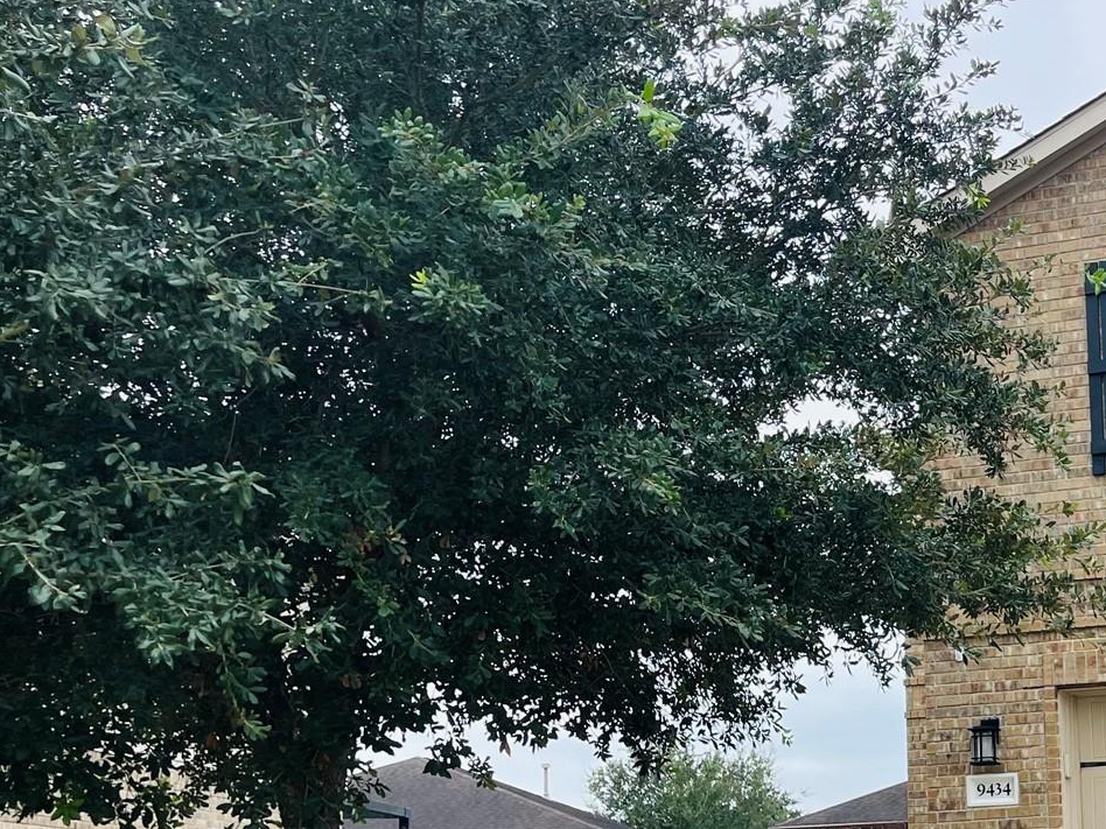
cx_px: 1141
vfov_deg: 26.6
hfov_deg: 32.3
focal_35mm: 54
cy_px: 656
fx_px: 1725
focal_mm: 5.1
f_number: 1.6
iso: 32
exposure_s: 1/275
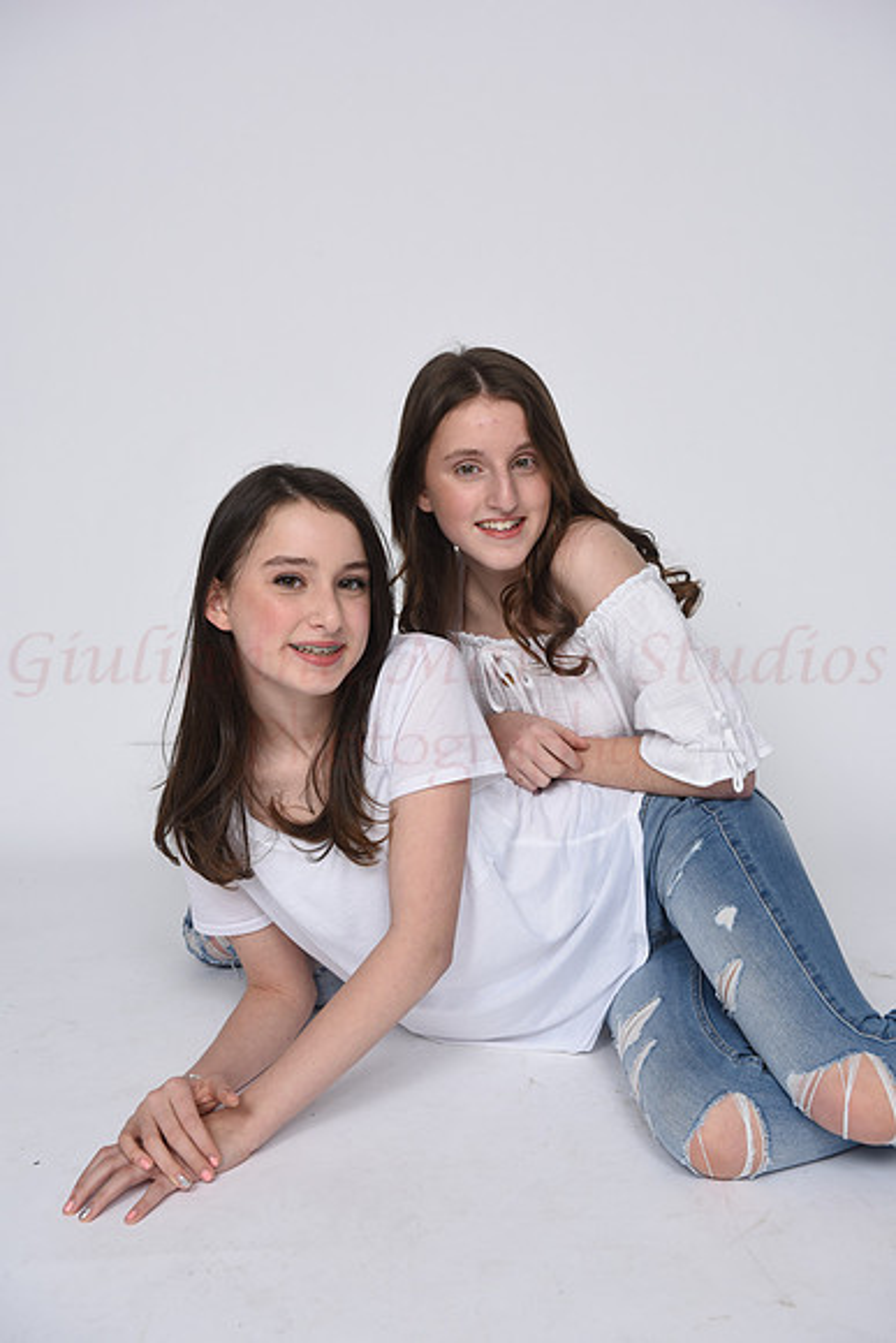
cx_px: 448
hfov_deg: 30.5
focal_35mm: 44
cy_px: 672
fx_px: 1642
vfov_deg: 44.5
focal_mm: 44
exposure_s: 1/125
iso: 160
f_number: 9
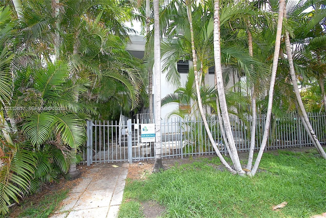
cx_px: 163
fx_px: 136
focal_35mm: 15
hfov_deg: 100.3
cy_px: 109
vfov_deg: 77.4
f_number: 6.3
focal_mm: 10
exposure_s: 1/160
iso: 400
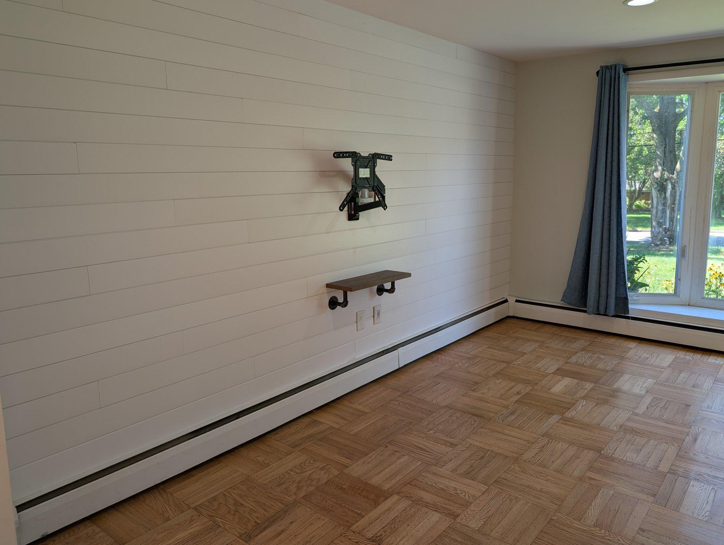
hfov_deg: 67.2
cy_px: 258
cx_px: 380
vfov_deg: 53.2
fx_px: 545
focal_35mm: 26
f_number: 1.68
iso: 15
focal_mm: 6.9
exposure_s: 1/51.6
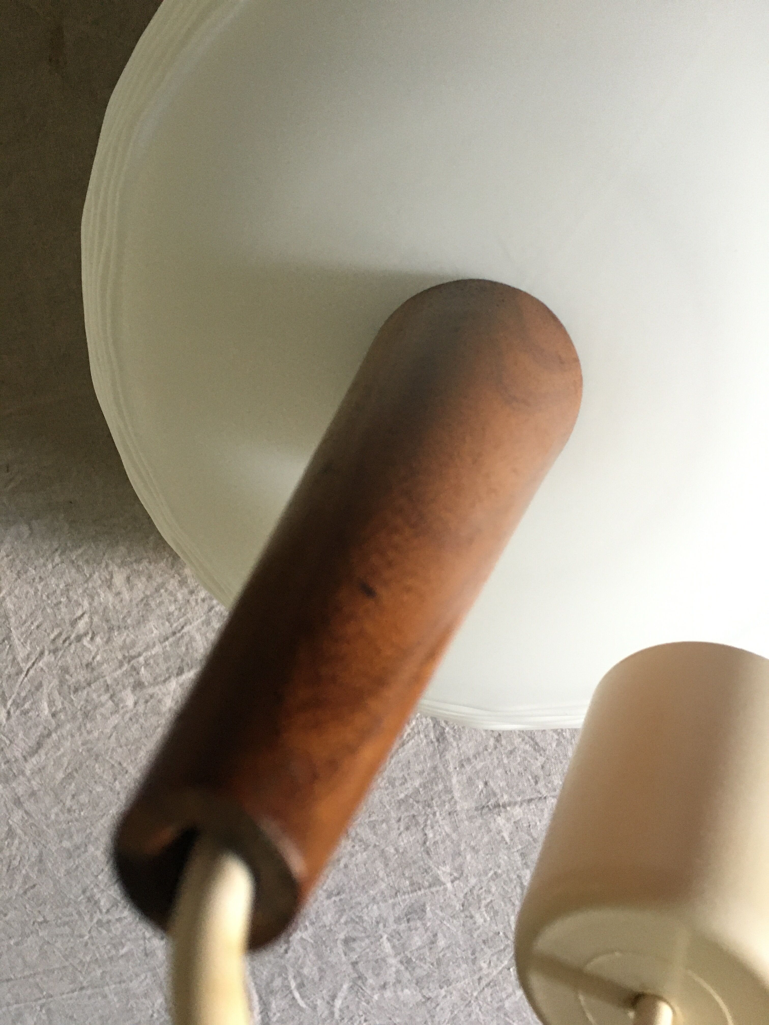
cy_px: 512
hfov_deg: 48.2
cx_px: 384
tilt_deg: -66.2
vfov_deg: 61.7
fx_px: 859
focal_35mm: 29
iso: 200
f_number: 2.2
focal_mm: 4.15
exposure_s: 1/20
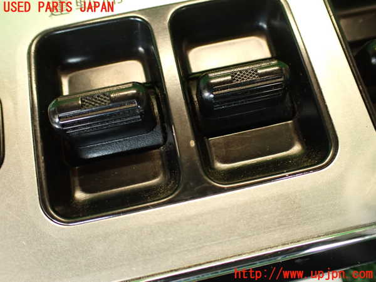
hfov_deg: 56.8
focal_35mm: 32
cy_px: 141
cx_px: 188
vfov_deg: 44.2
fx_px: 348
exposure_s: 1/30
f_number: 2.4
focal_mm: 5.79
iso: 250
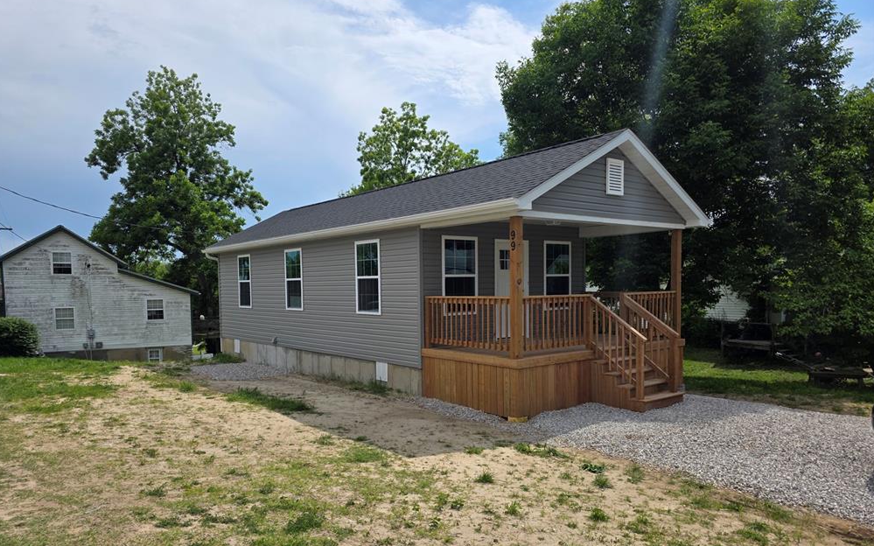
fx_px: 595
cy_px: 324
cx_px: 429
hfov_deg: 72.5
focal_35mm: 25
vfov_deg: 49.0
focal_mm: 6.3
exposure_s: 1/7944
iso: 80
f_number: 1.7
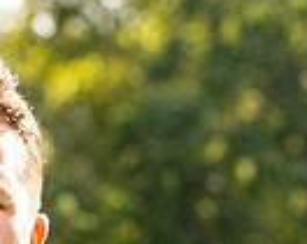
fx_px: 4034
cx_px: -270
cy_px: 416
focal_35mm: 445
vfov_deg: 3.4
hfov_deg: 4.3
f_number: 5.6
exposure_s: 1/1000
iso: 400
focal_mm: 85
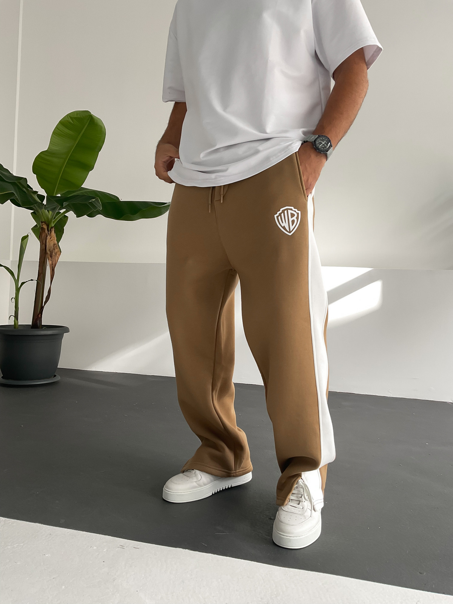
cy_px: 302
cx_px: 226
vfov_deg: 61.7
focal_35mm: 29
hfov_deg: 48.2
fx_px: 506
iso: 32
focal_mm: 3
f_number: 1.8
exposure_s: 1/120
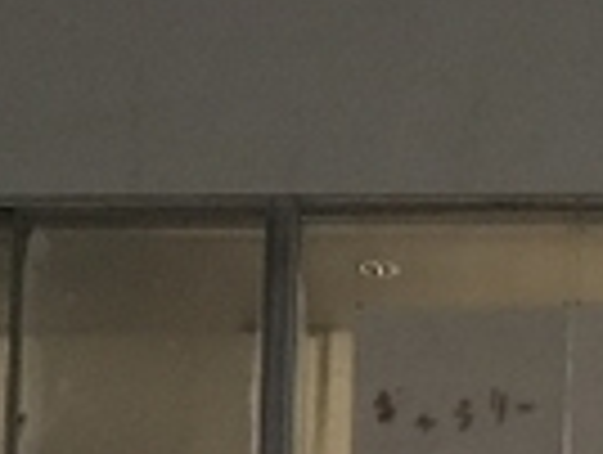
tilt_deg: +3.8
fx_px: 2914
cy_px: 1223
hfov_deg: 11.0
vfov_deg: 8.0
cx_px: 1120
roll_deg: +0.8
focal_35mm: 167
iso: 100
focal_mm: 3.99
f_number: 1.8
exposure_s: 1/5
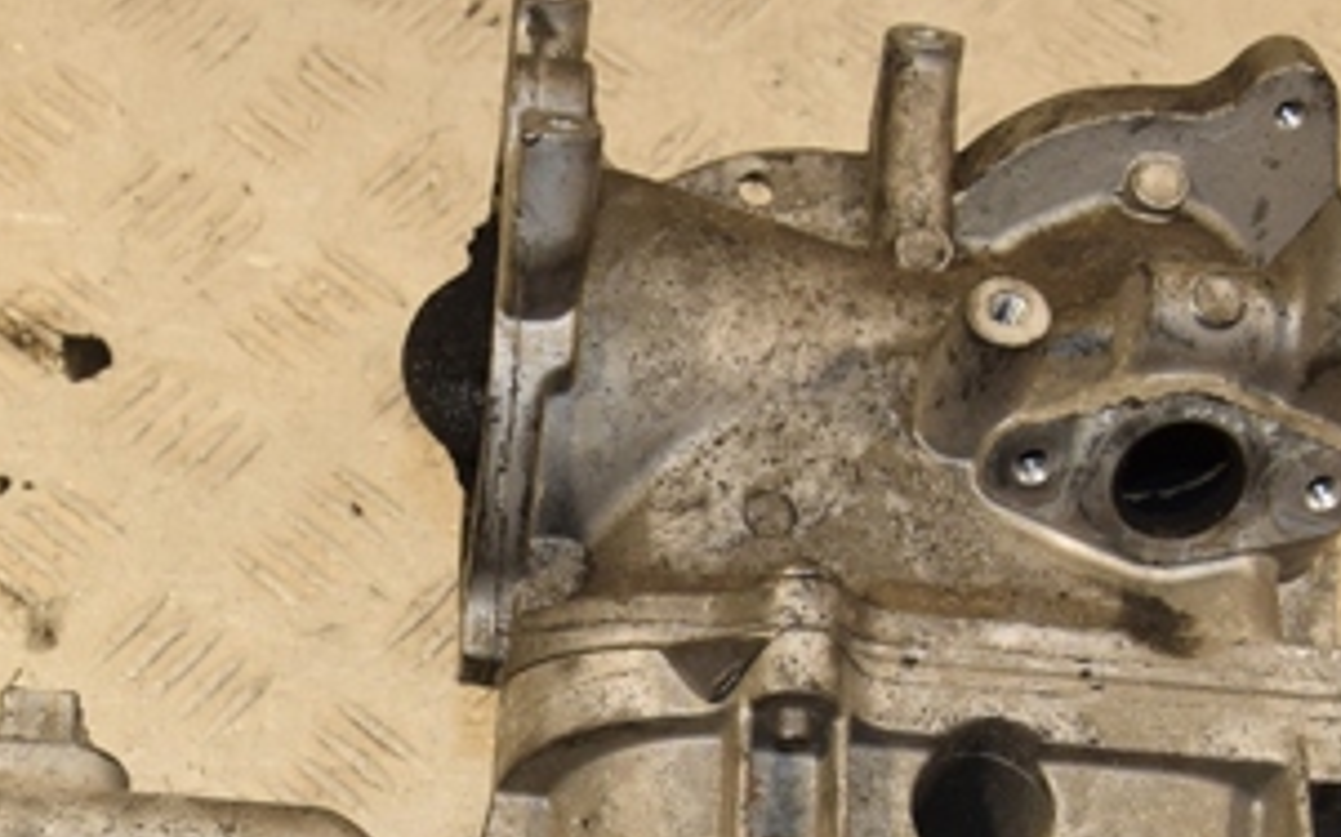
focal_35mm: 78
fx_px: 2850
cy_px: 859
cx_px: 356
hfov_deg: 26.2
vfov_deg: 16.3
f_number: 7.1
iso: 800
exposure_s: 1/200
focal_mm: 24
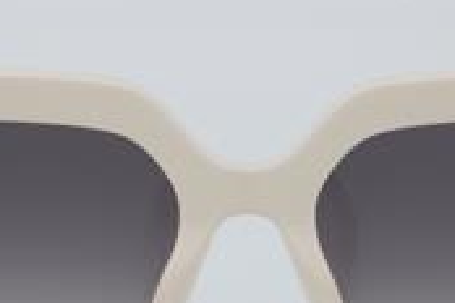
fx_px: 2390
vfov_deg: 7.3
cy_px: 209
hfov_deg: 10.9
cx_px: 248
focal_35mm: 189
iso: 100
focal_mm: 55
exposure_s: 1/4
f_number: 32
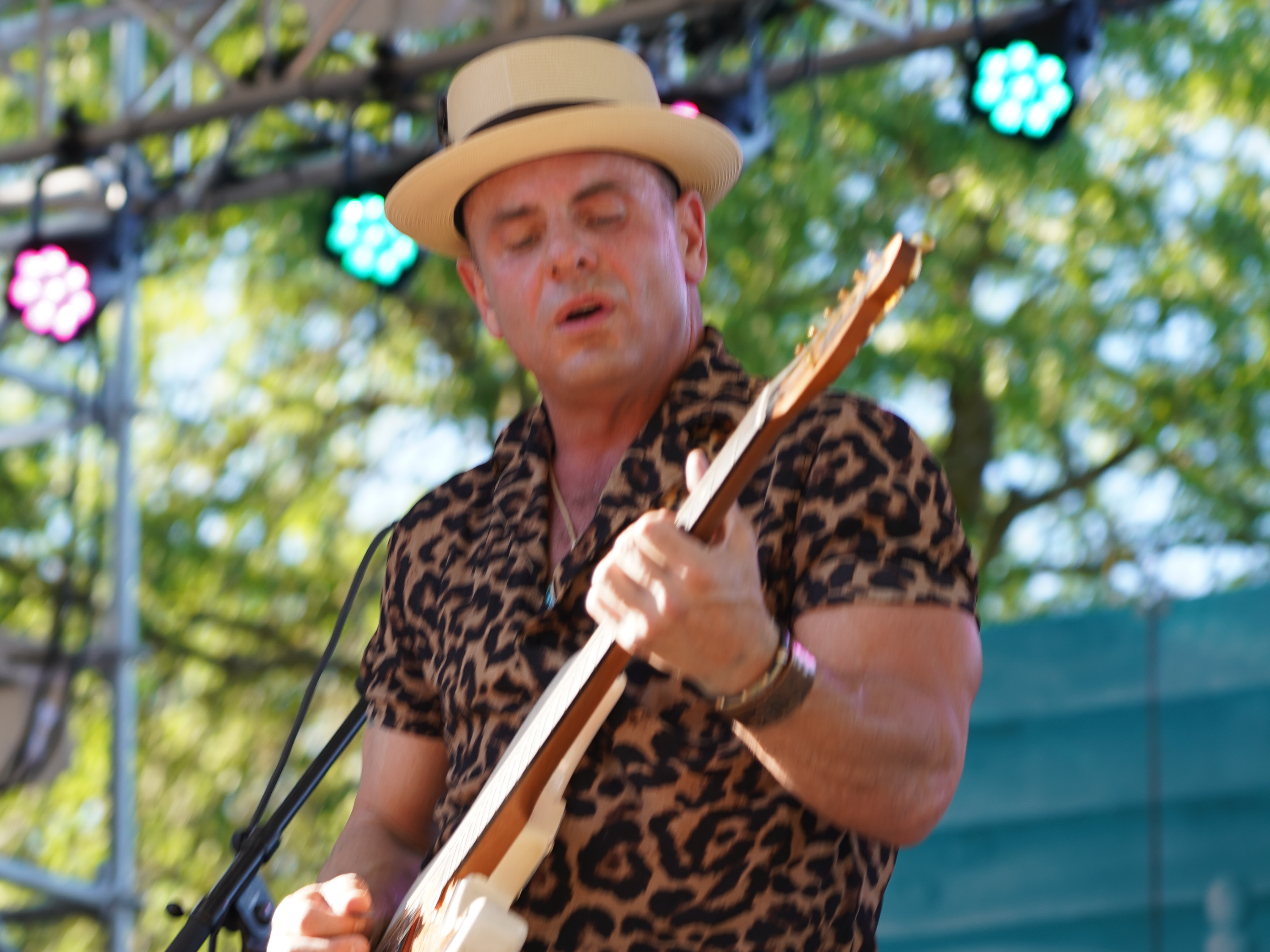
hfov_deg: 10.9
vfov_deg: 8.2
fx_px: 6640
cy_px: 600
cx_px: 339
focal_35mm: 181
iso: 160
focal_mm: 105
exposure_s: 1/160
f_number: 4
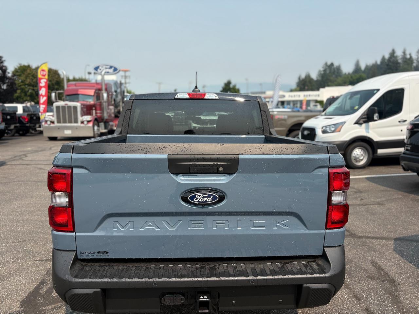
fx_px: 315
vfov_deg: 53.1
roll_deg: +1.1
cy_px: 157
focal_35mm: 26
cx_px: 210
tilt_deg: -6.0
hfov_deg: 67.3
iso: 50
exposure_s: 1/2985
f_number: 1.6
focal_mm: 5.96
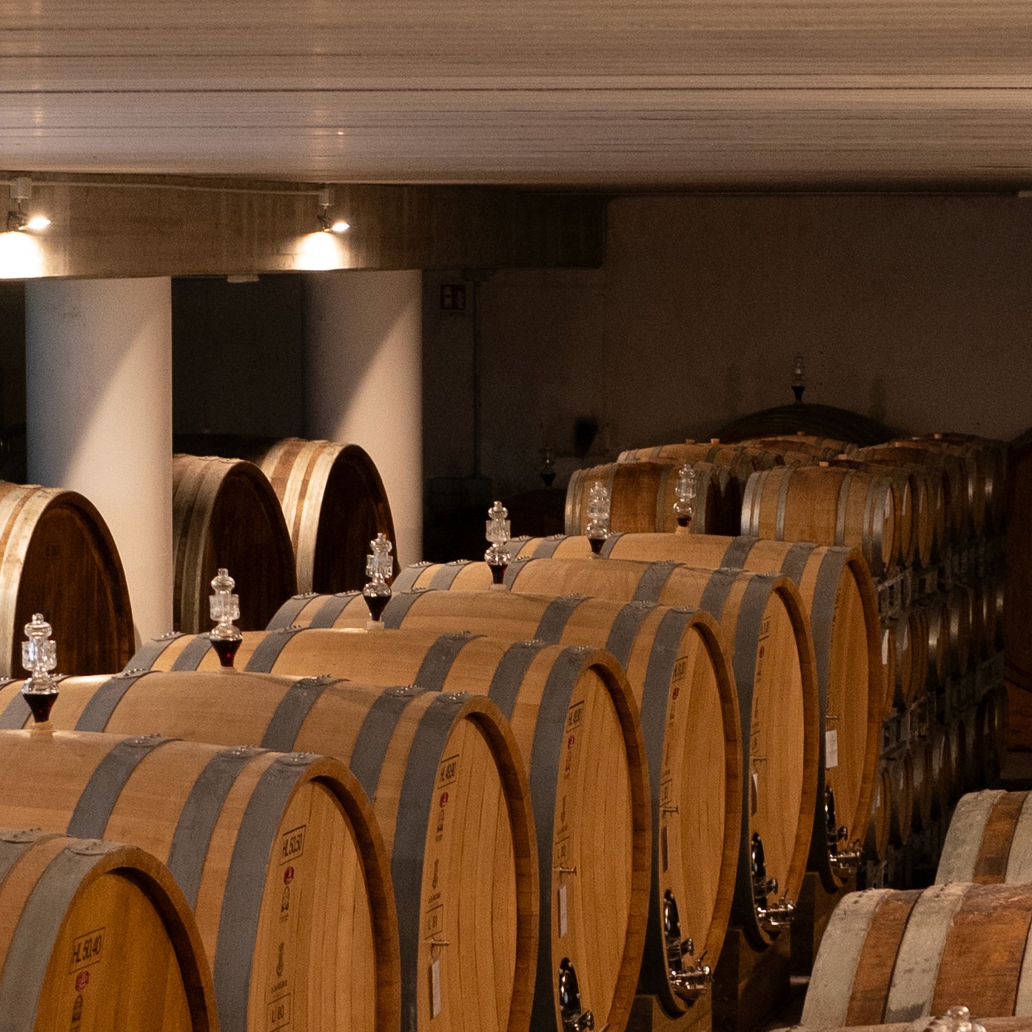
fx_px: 4317
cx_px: 665
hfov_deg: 13.6
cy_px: 649
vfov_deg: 13.6
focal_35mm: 128
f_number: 3.5
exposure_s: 1/100
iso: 1600
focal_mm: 35
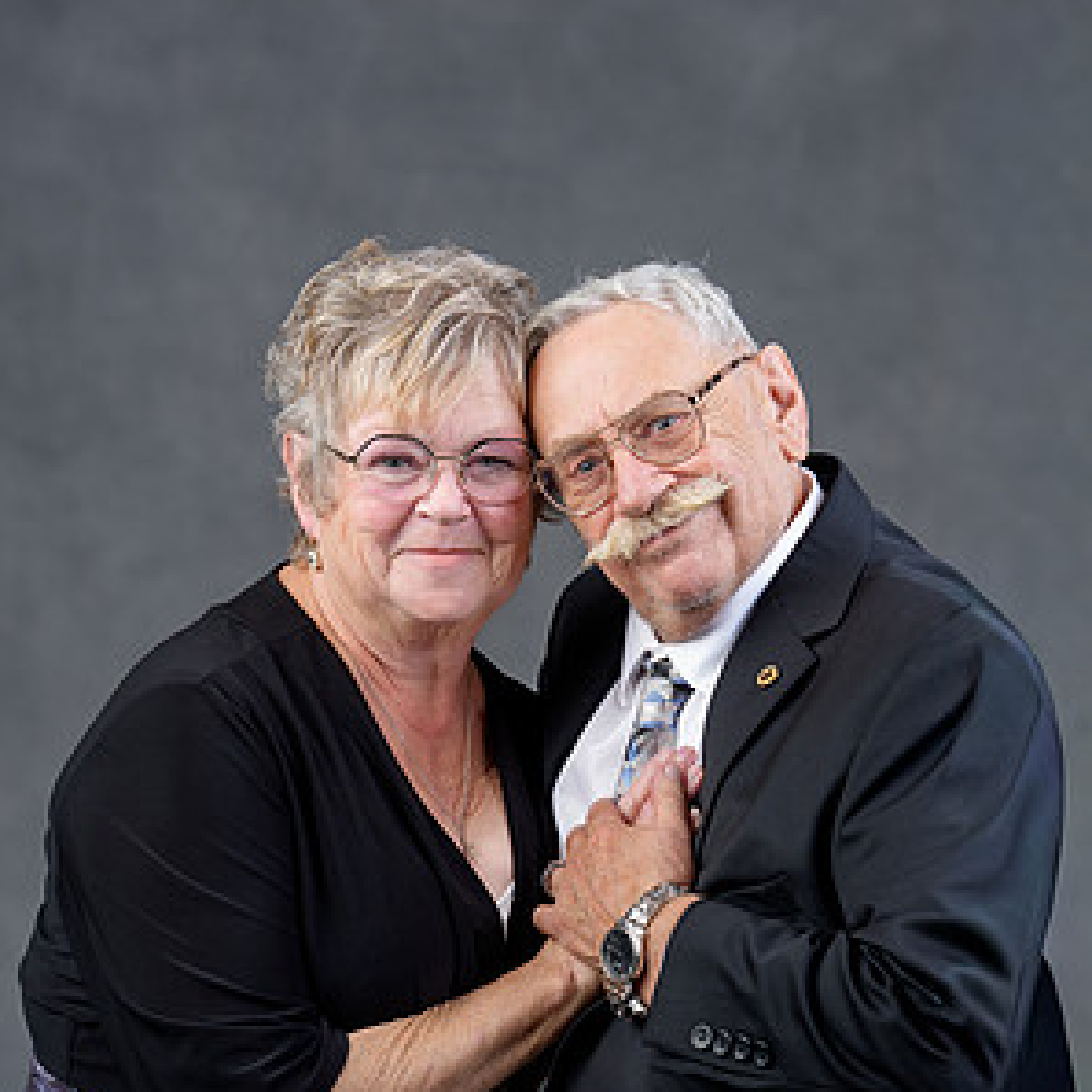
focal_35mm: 107
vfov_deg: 16.2
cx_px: 544
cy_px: 761
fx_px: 3819
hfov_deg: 16.3
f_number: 4
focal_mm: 83
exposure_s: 1/160
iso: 160
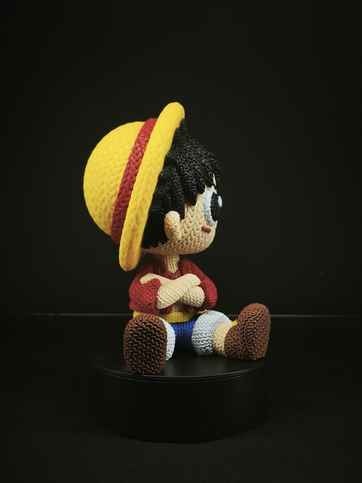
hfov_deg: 34.3
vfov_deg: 44.8
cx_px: 181
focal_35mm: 42
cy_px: 242
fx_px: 586
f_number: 1.7
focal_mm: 5.35
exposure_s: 1/30
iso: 80
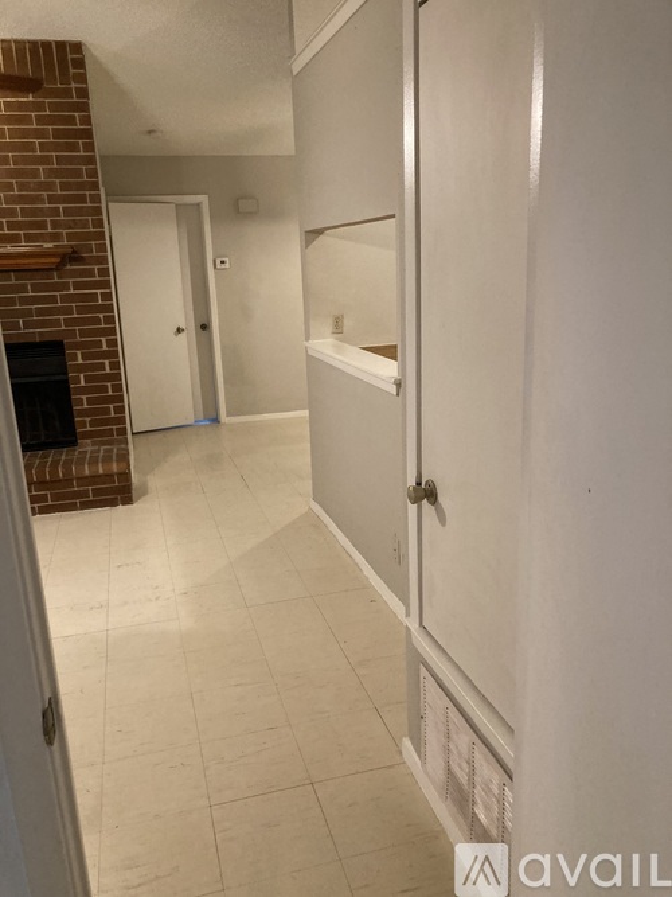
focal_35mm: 28
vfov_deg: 63.5
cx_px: 336
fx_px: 725
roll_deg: +2.6
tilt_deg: -13.9
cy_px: 448
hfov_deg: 49.7
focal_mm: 3.99
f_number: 1.8
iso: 250
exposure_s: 1/40
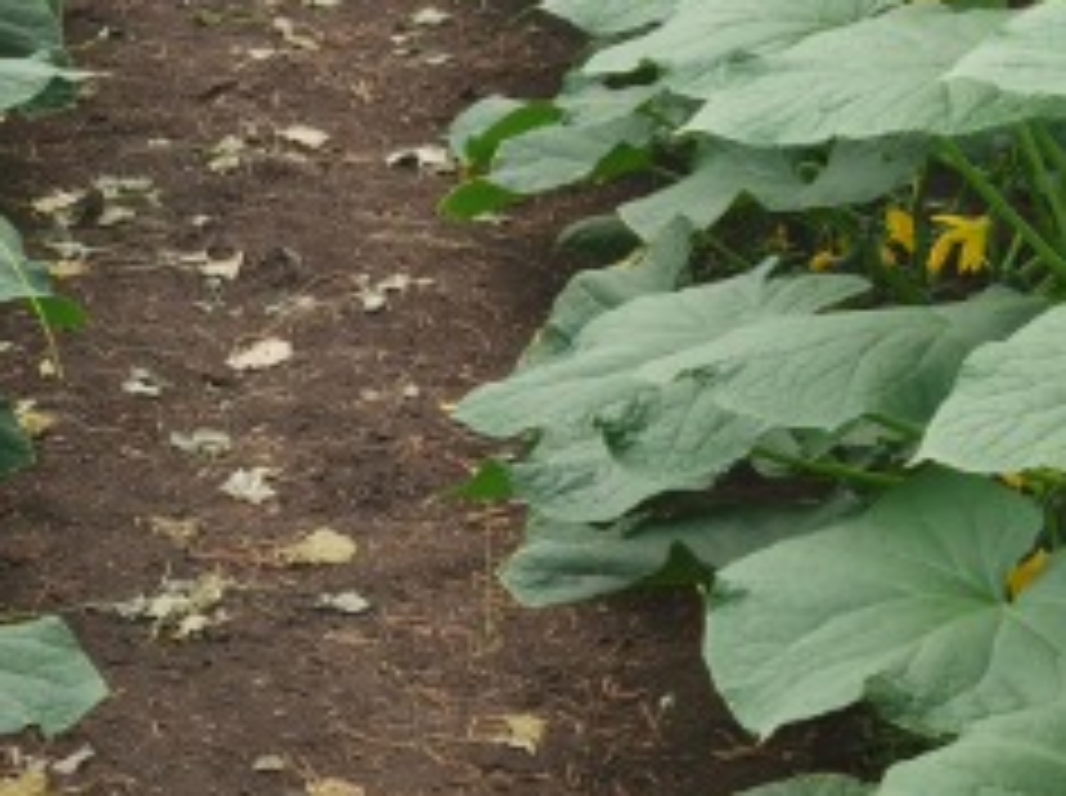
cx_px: -409
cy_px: 108
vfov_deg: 10.5
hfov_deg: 13.5
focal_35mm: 140
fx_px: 4305
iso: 50
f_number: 1.62
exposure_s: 1/120
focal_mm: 6.45
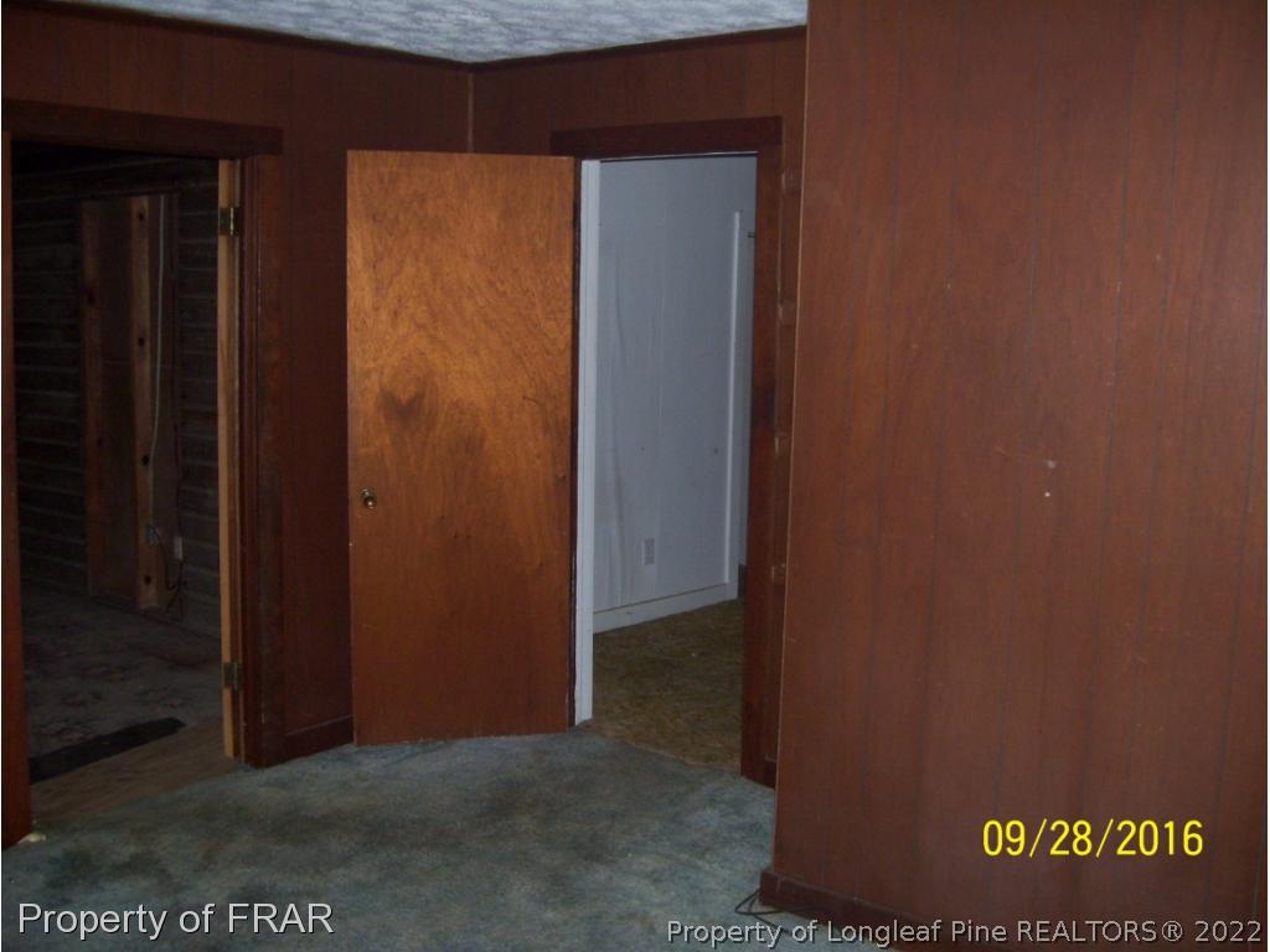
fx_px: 1321
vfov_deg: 39.7
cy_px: 476
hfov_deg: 51.4
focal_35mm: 36
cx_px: 635
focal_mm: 6
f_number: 2.7
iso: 200
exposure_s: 1/60
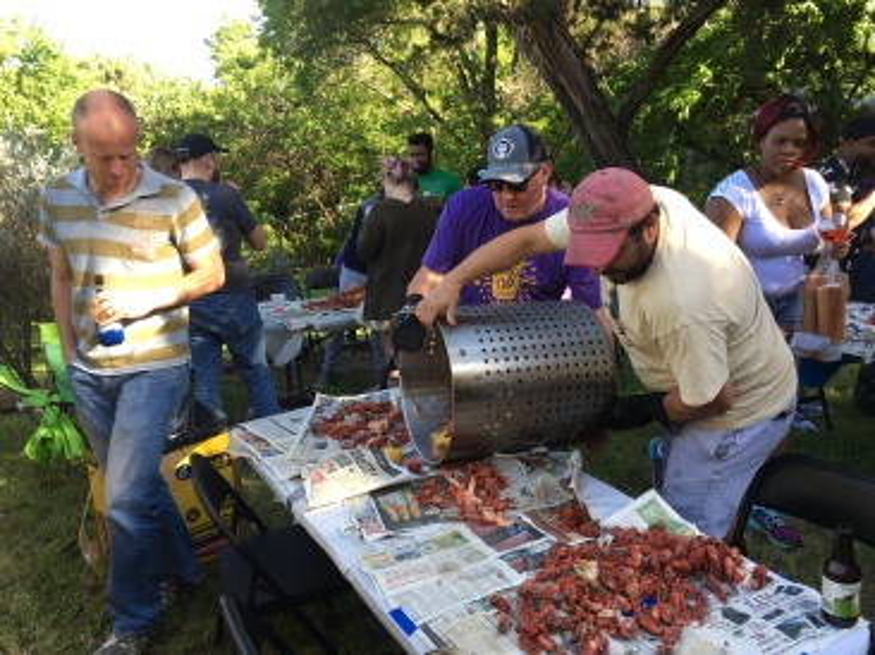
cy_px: 328
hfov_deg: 61.7
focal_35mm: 29
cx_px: 438
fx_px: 733
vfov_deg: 48.2
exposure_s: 1/120
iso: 25
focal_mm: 4.15
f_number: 2.2
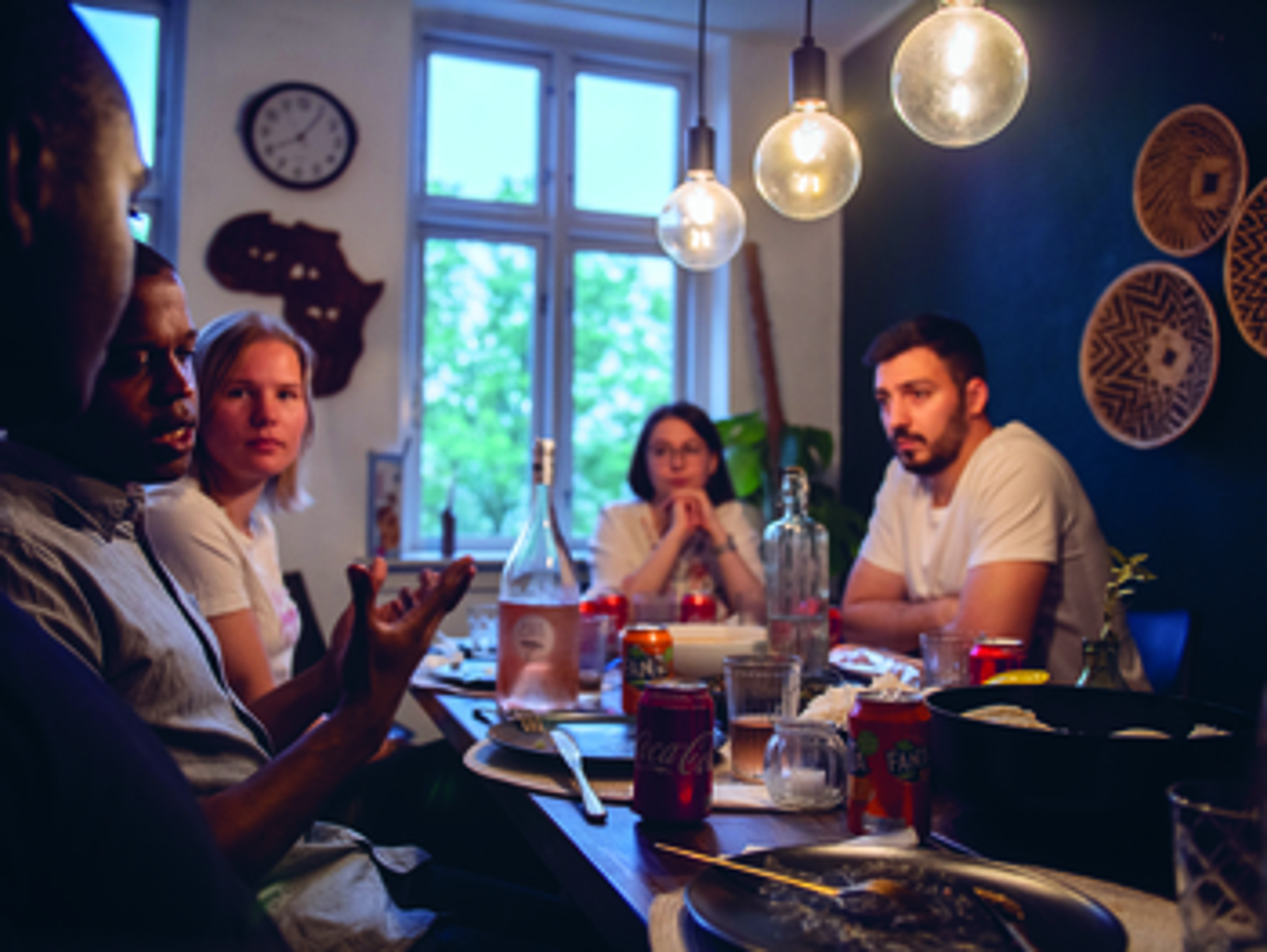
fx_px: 1135
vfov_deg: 45.5
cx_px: 634
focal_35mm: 31
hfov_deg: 58.3
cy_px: 476
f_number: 1.2
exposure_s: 1/100
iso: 400
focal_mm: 15
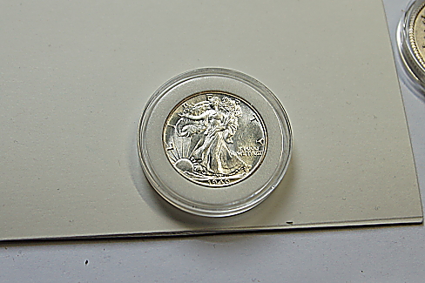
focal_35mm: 51
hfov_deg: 38.9
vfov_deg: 26.5
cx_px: 212
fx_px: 602
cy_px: 142
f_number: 4.5
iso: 100
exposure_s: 1/80
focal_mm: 17
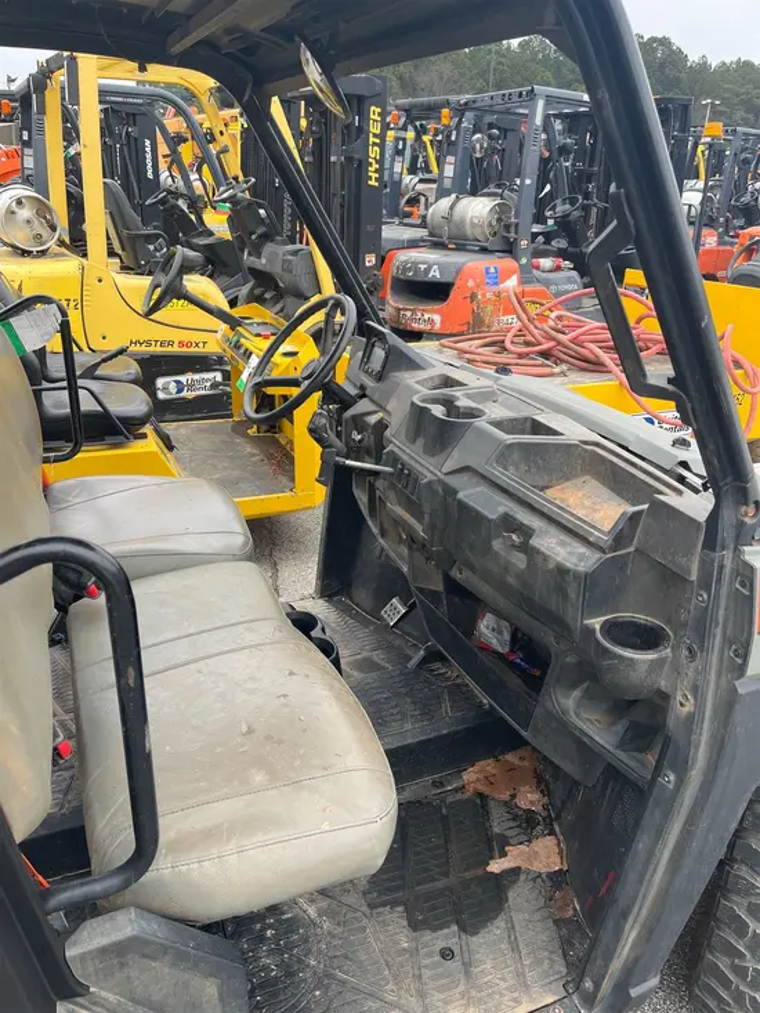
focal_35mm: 26
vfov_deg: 67.3
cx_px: 380
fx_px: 761
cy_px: 506
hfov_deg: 53.1
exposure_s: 1/222
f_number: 1.6
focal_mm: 5.1
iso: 40
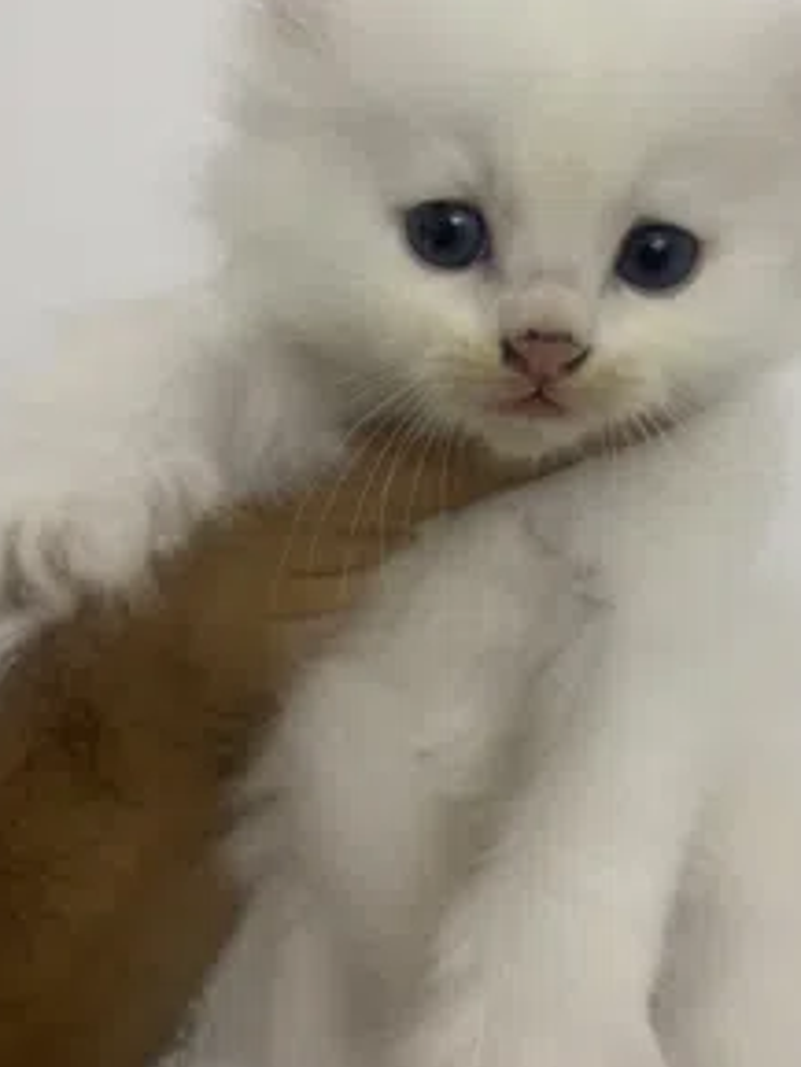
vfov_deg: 50.6
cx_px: 520
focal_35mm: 36
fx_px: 1110
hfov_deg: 39.3
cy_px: 373
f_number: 1.8
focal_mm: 4.25
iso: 125
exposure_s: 1/50
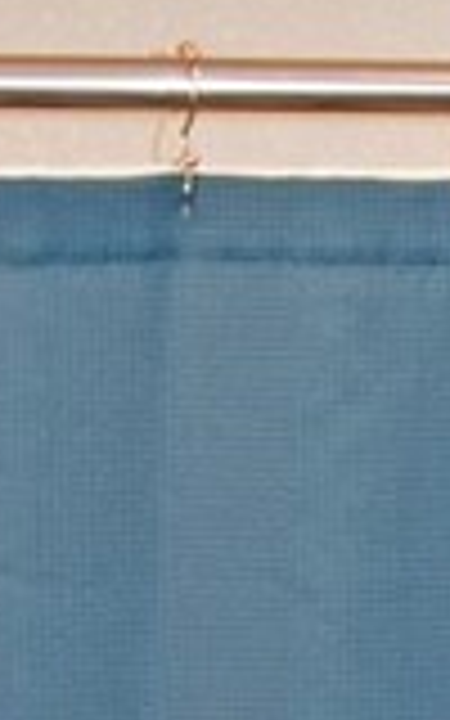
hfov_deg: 5.0
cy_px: 1296
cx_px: 1269
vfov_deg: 8.1
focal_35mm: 249
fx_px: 4886
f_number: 3.8
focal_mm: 24
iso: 1100
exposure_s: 1/60
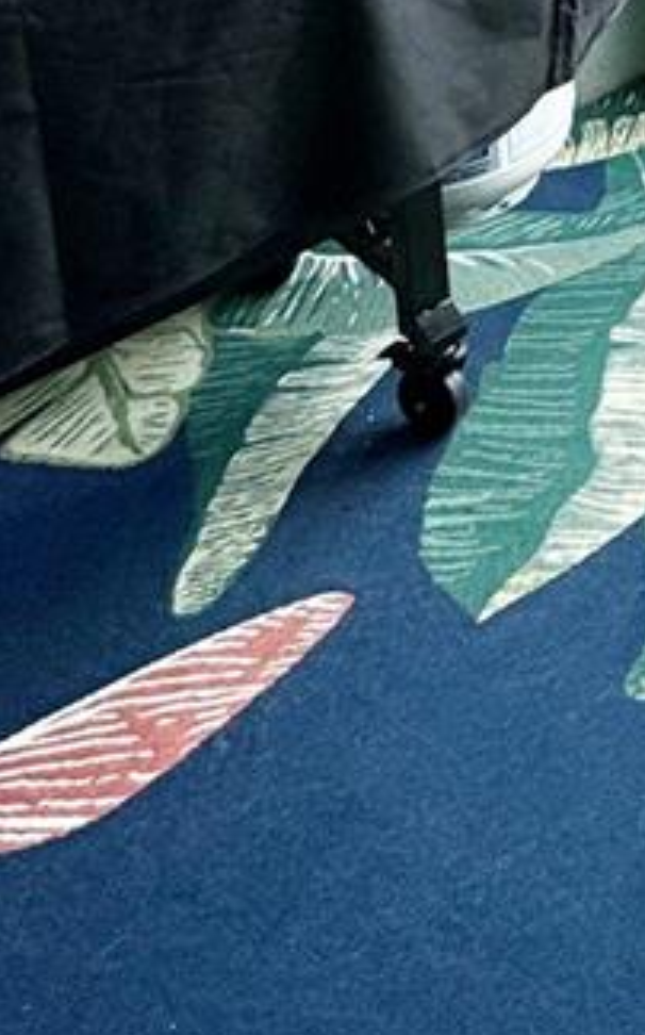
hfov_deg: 16.8
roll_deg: +0.3
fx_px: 1550
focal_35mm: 55
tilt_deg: -9.3
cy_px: -556
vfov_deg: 26.0
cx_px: 1332
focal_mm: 2.22
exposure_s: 1/591
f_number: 2.2
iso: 40
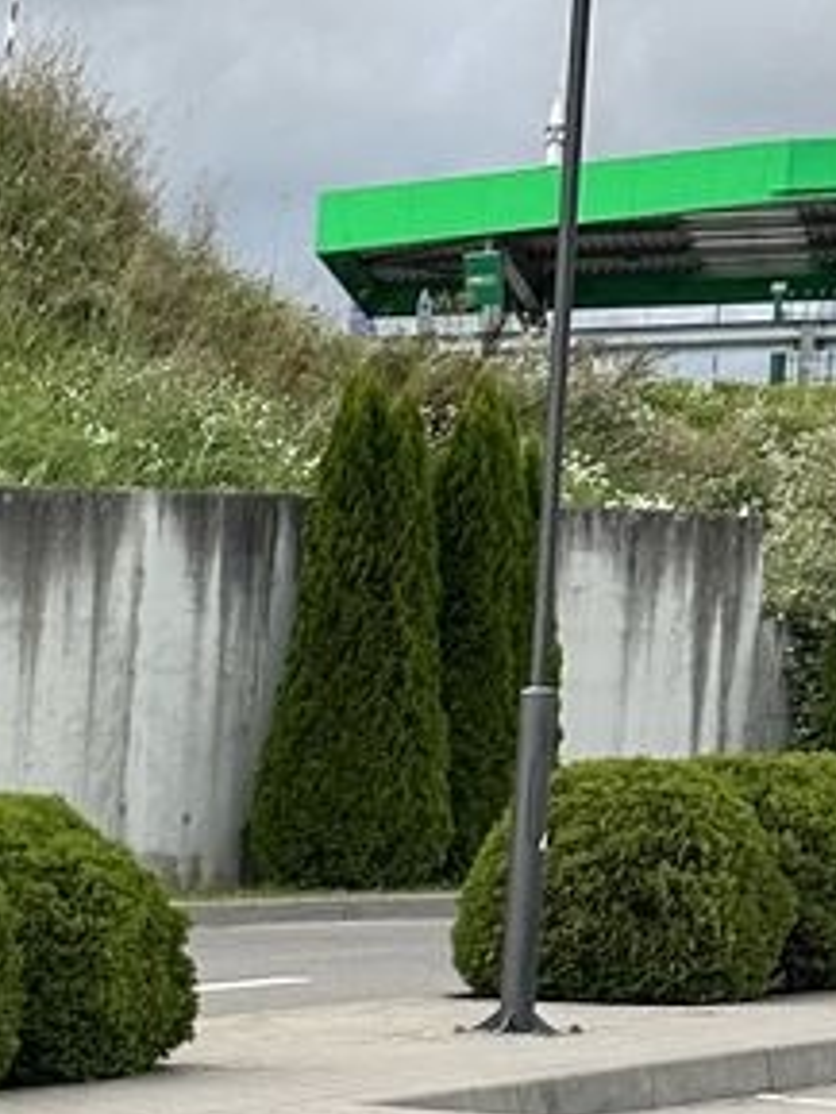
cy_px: 1322
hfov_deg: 9.6
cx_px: -1302
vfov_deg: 14.4
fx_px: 4280
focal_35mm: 133
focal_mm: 6.86
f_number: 1.78
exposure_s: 1/756
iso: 80
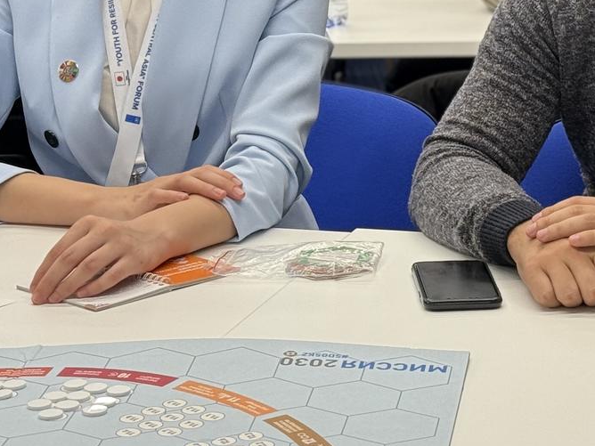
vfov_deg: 10.7
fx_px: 2372
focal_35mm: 138
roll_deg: +0.3
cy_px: 36
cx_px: 497
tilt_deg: -9.6
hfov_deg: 14.2
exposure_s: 1/100
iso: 80
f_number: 1.78
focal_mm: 6.76
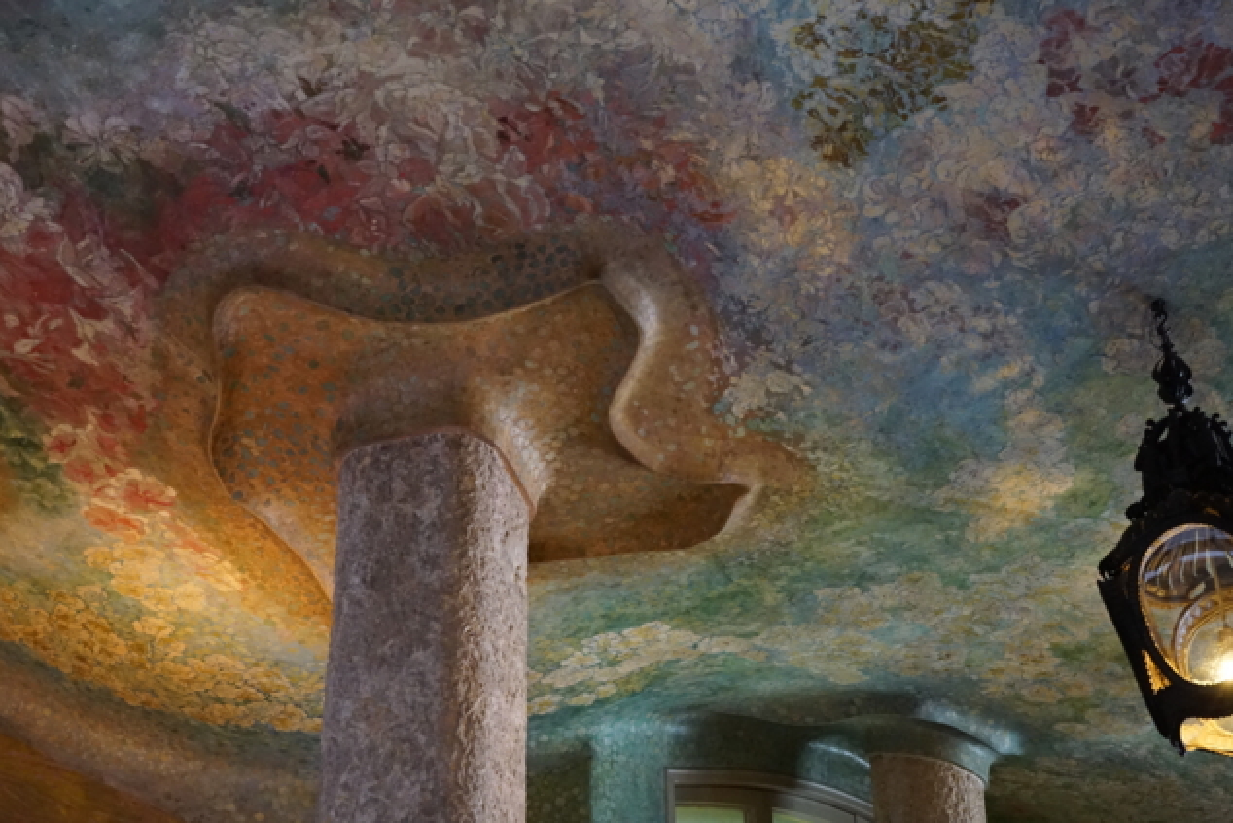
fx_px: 1816
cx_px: 708
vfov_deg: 25.5
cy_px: 461
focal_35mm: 53
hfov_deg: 37.4
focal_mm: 42
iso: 6400
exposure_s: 1/160
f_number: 4
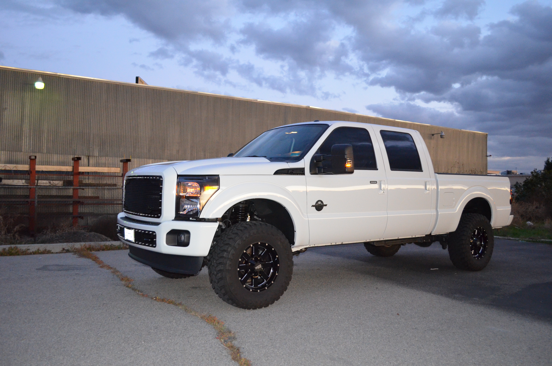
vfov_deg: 43.4
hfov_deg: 62.0
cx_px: 276
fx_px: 459
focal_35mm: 30
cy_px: 183
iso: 3200
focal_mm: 20
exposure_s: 1/60
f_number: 3.8
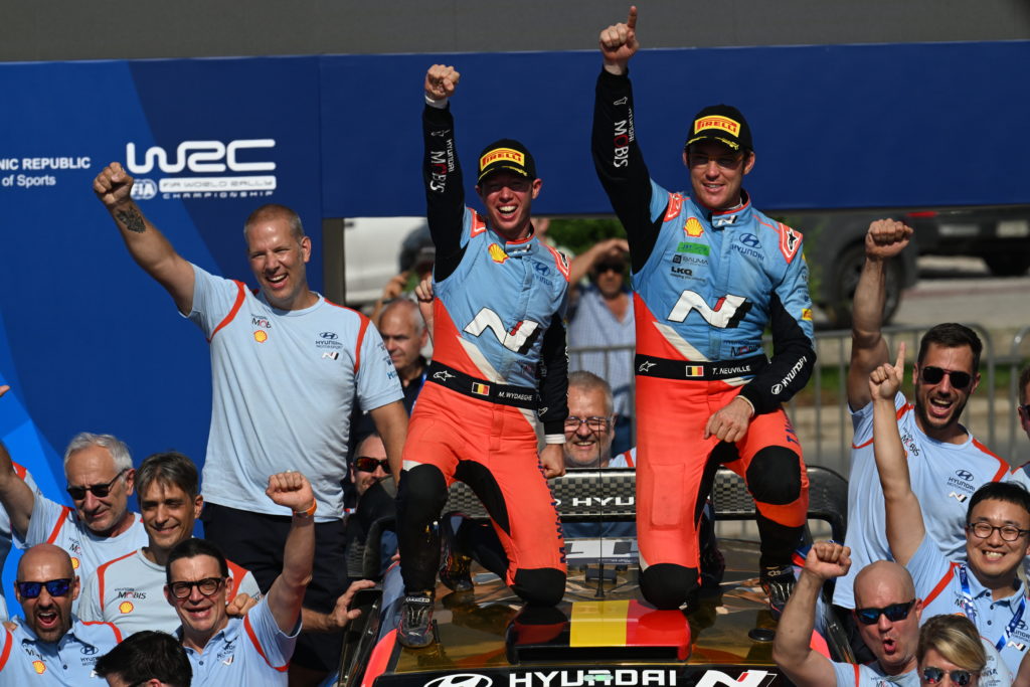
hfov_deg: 4.1
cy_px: 344
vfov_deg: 2.8
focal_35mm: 500
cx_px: 515
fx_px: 14307
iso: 800
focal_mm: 500
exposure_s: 1/2000
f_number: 14
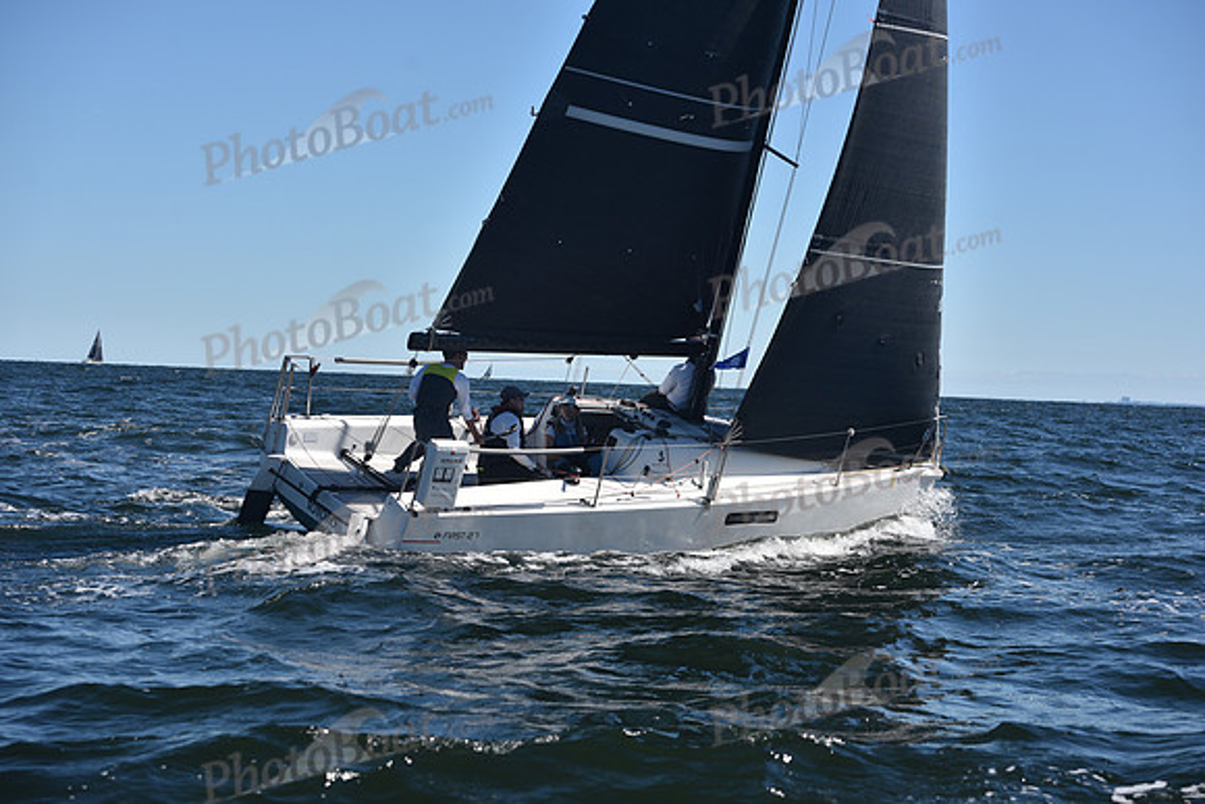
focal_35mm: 70
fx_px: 2343
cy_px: 402
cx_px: 602
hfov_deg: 28.8
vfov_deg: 19.5
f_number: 5
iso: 200
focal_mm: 70
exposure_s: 1/800
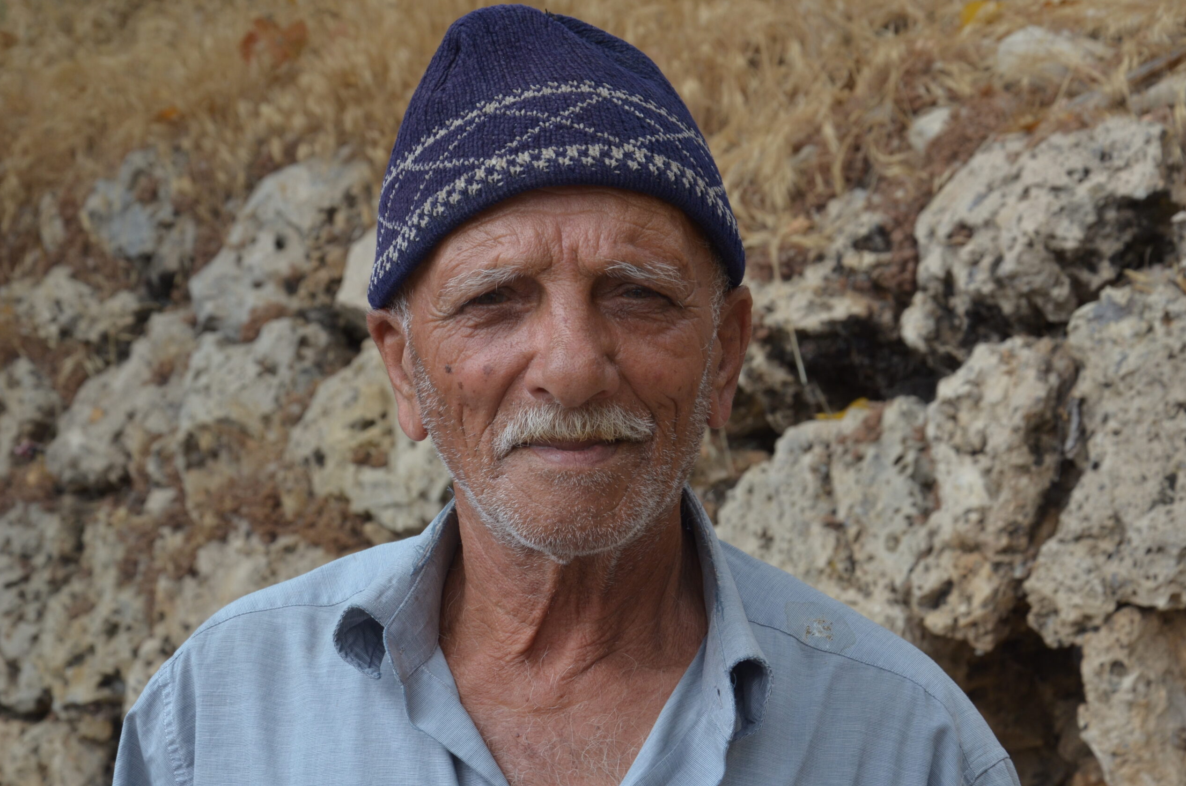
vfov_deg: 14.5
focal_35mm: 94
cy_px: 393
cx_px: 596
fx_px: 3091
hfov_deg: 21.7
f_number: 9
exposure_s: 1/320
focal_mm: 62
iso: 400
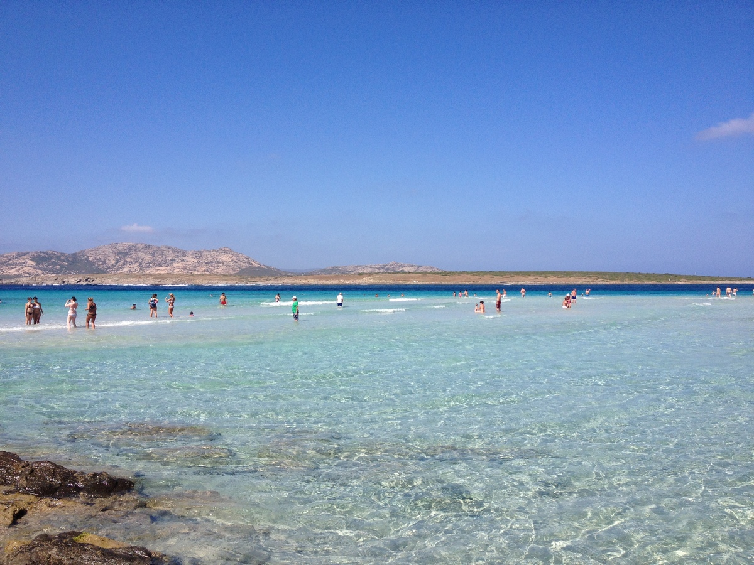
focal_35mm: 35
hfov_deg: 52.6
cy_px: 282
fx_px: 762
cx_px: 377
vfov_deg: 40.7
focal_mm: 4.28
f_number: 2.4
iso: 50
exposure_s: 1/2404
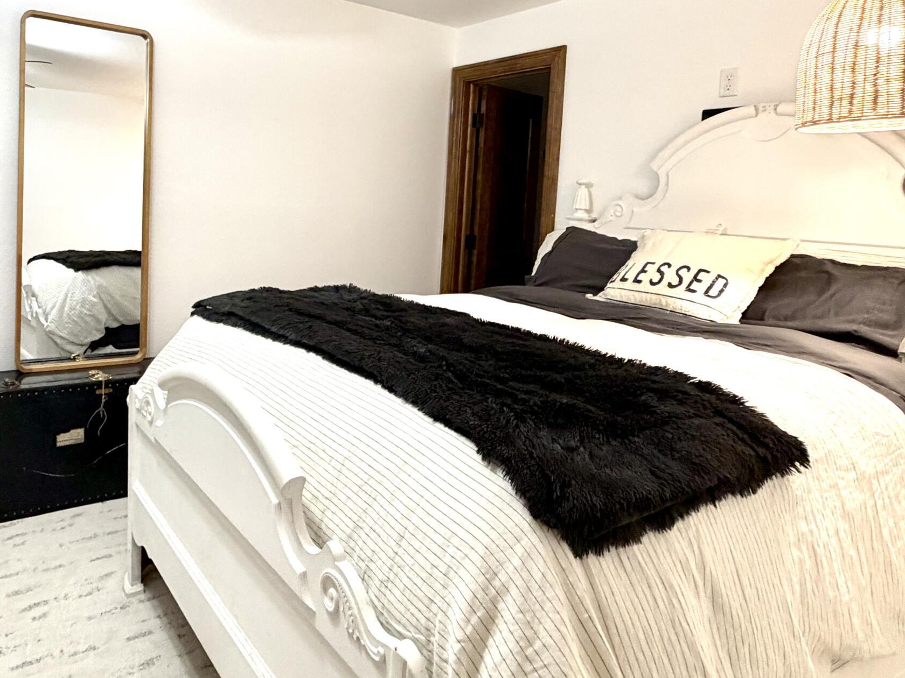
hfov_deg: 67.5
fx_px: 654
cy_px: 236
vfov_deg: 54.0
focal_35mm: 25
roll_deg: -2.5
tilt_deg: -3.2
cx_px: 303
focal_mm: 2.22
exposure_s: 1/60
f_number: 2.2
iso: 250
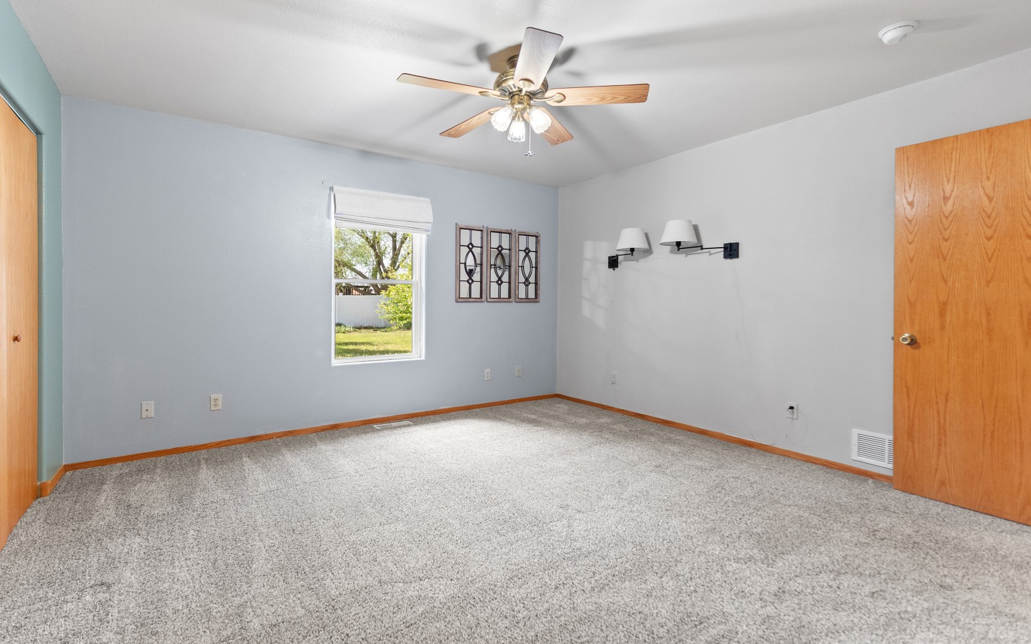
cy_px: 319
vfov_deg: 71.2
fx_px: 450
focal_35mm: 16
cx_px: 496
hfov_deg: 97.8
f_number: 2.8
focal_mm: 10
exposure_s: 1/30
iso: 800
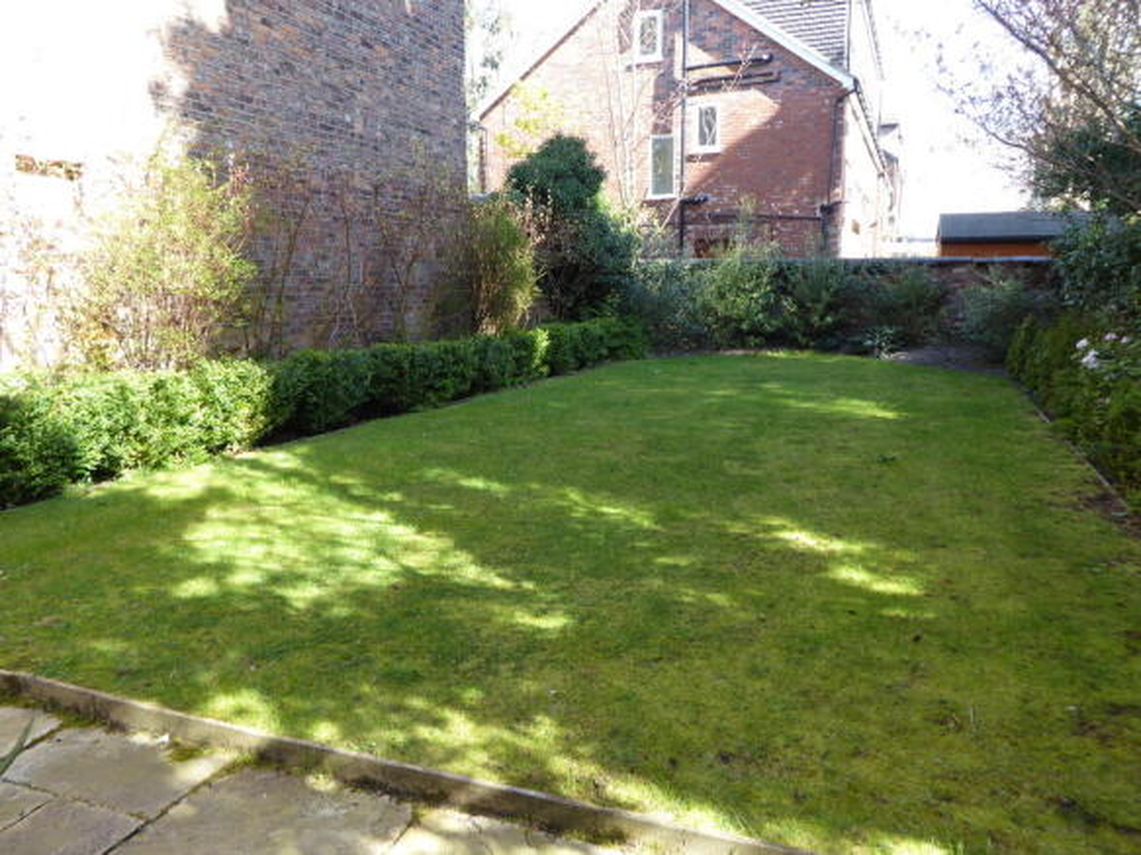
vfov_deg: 54.9
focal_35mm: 25
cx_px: 570
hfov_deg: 69.4
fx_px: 824
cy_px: 428
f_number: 3.3
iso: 100
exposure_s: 1/80
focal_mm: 4.3
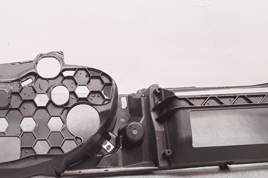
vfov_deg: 21.5
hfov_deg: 31.3
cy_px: 116
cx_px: 64
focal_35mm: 63
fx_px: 469
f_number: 1.9
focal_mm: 2.91
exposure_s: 1/50
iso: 64
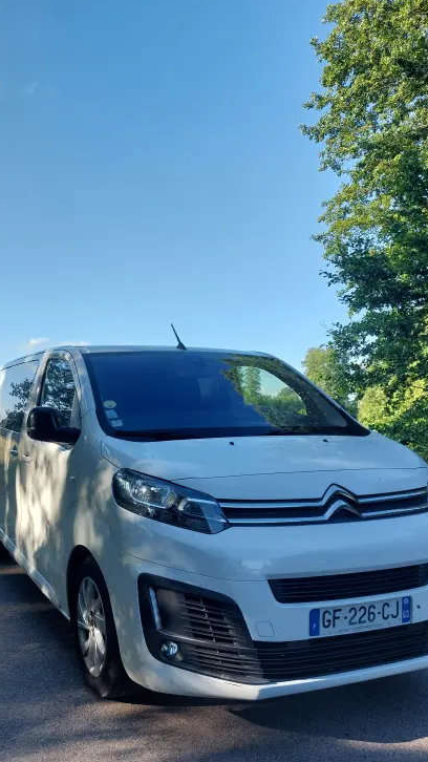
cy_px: 419
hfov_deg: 36.1
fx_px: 646
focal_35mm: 32
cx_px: 125
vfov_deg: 60.9
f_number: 1.8
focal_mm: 5.23
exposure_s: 1/372
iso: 25
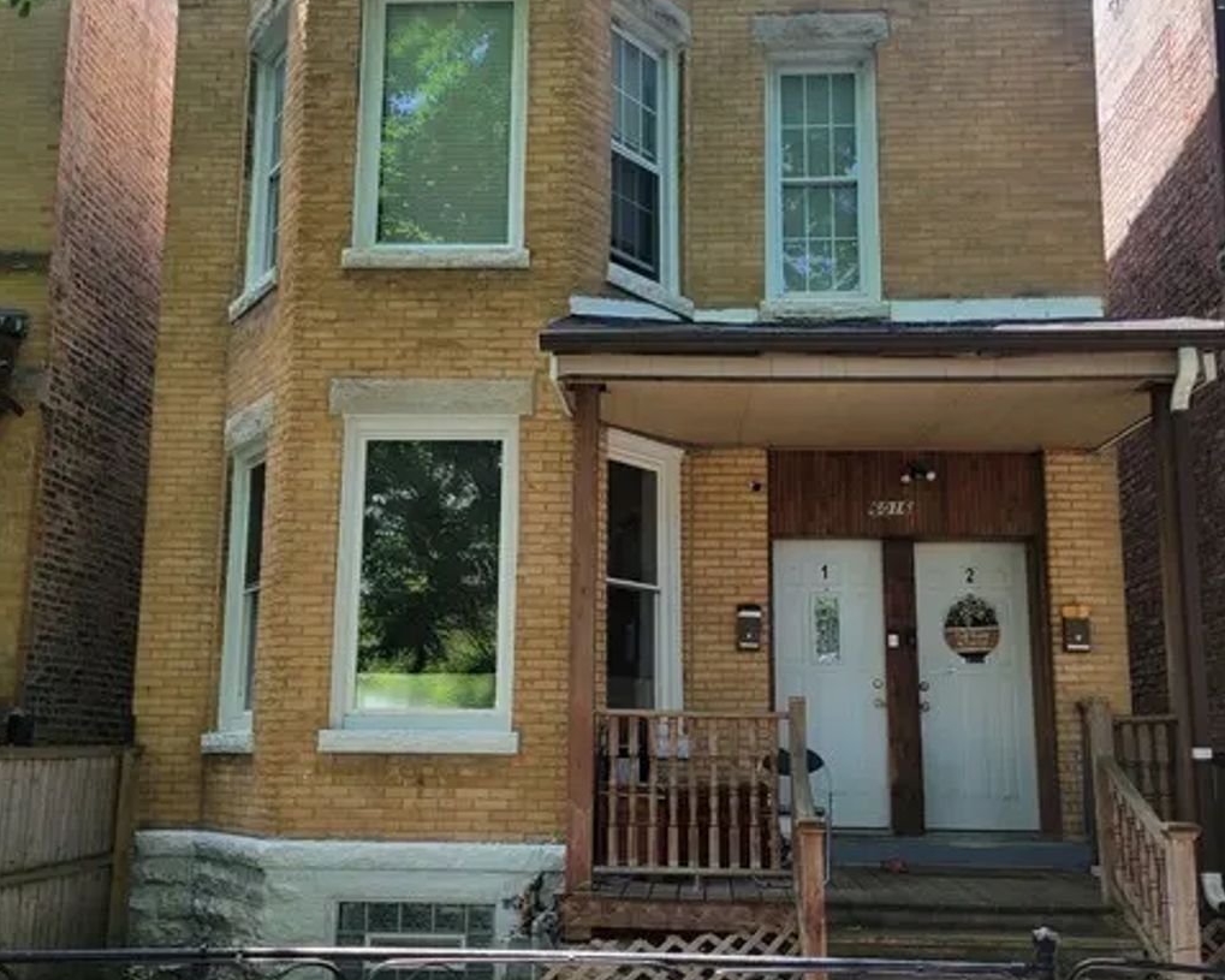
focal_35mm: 34
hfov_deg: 52.8
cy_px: 542
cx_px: 611
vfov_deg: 43.3
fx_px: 1233
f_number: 1.8
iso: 40
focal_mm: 5.4
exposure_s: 1/275
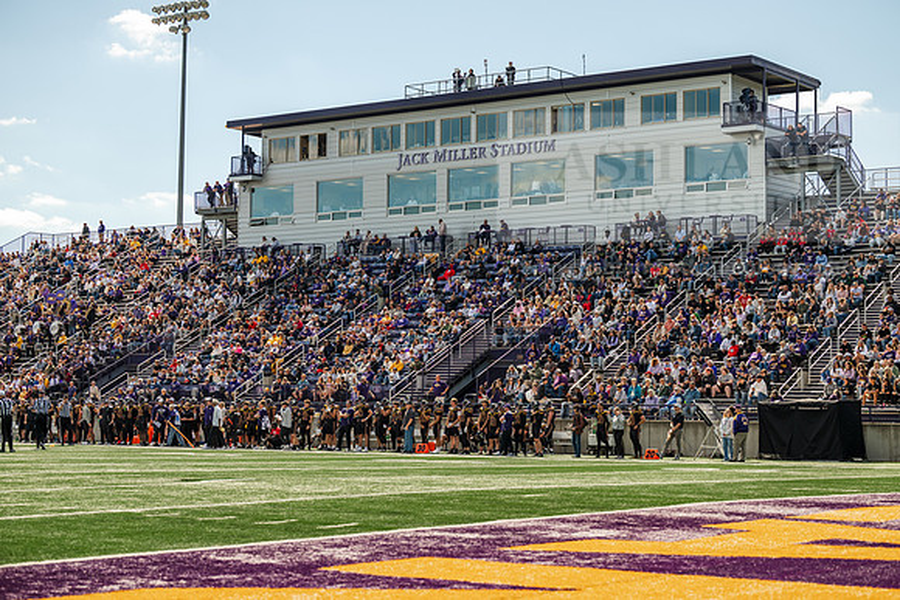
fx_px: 1750
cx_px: 450
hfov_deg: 28.8
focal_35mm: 70
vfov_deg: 19.5
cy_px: 300
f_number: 3.5
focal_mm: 70
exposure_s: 1/1600
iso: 200
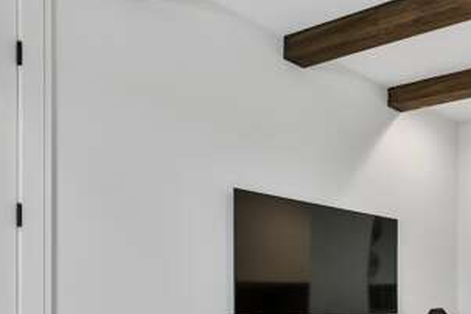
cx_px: 561
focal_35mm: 38
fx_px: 497
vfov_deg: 33.6
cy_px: 270
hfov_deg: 38.2
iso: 800
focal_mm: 10
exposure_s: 1/15
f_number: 5.6
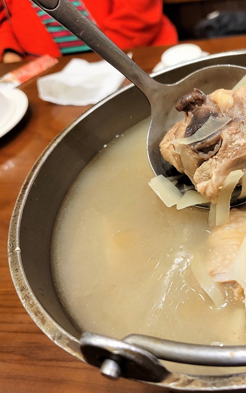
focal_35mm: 37
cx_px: 246
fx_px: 397
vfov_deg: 52.7
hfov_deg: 31.8
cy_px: 196
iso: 250
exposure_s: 1/40
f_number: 1.8
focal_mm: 5.4
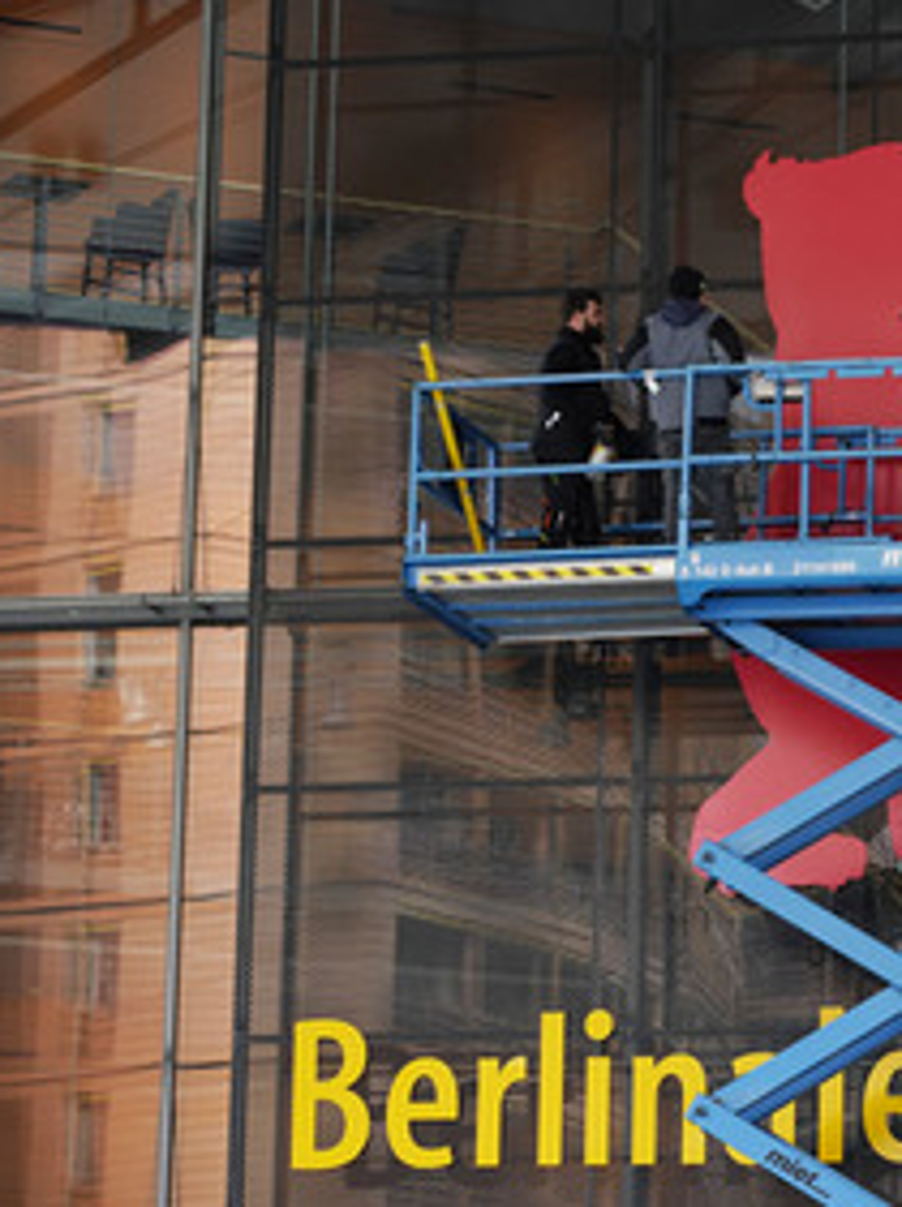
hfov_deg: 9.4
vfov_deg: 12.7
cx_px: 947
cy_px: 601
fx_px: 5432
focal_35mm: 156
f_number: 5.6
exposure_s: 1/80
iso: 640
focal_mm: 101
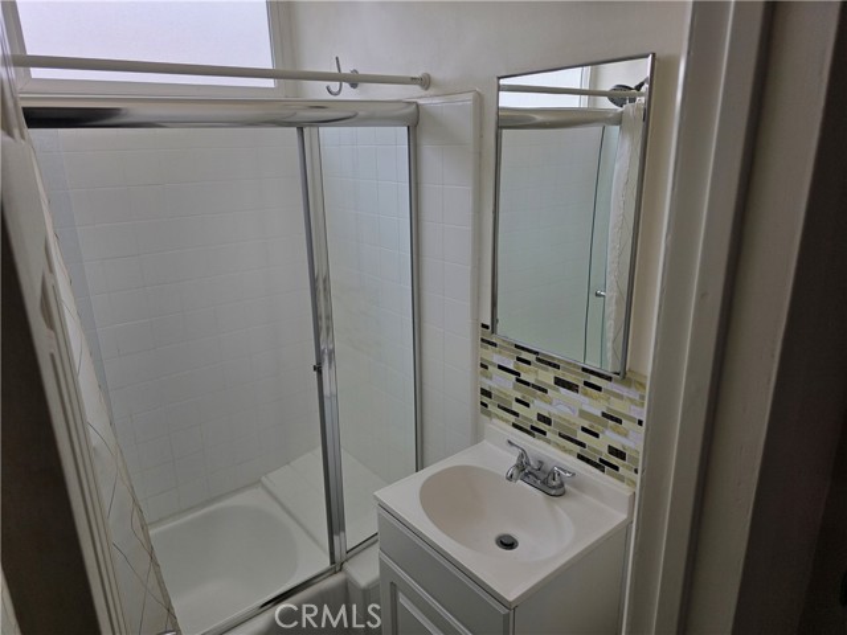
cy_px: 318
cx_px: 424
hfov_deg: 73.9
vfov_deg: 58.9
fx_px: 563
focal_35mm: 23
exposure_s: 1/359
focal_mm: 6.3
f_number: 1.7
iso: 40
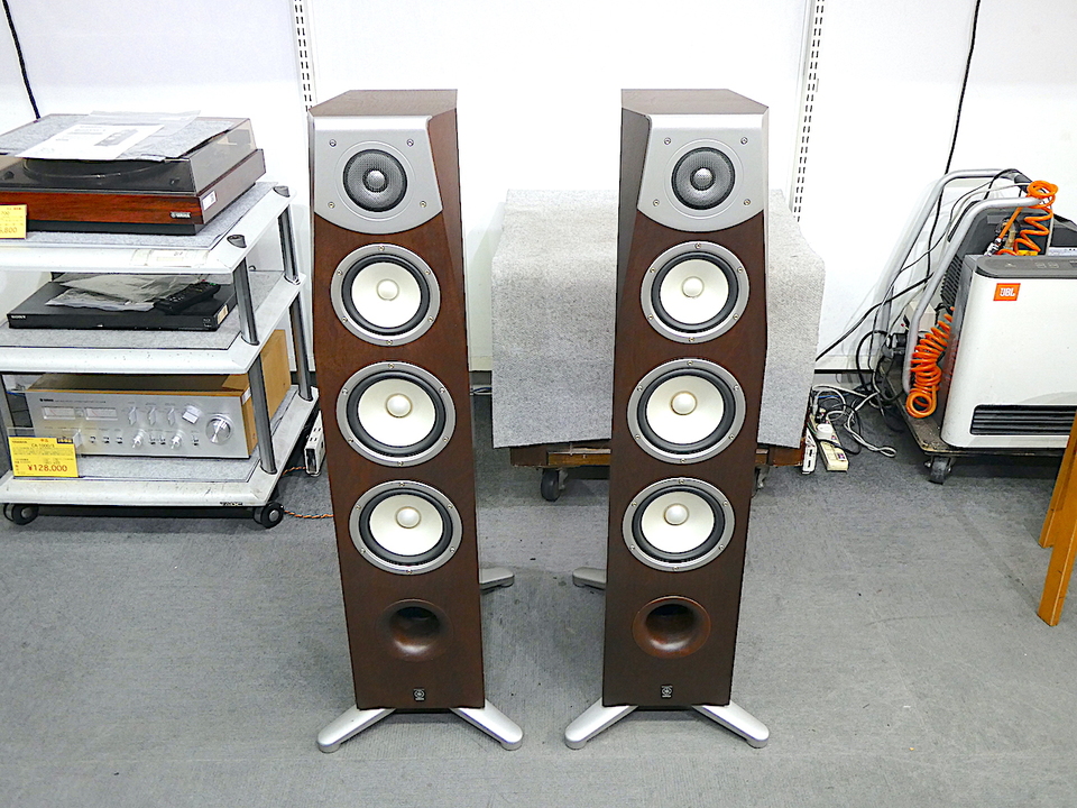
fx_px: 1027
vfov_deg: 42.9
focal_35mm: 33
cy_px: 404
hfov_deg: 55.4
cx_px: 538
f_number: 3.6
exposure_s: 1/13
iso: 200
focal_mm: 5.8
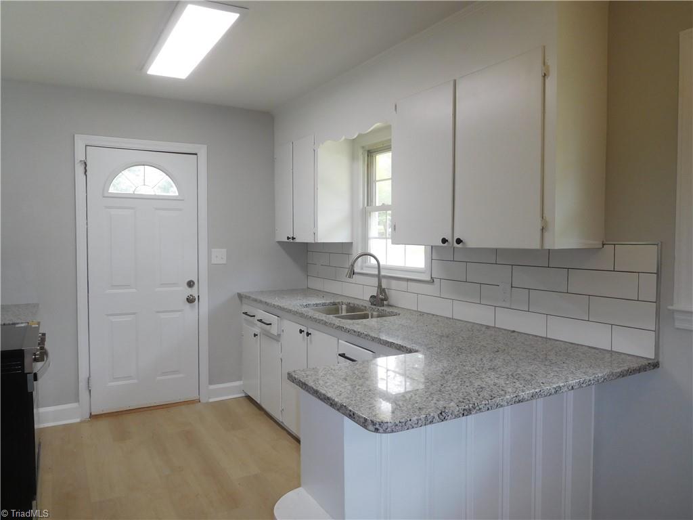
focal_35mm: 25
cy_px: 260
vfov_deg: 54.9
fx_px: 500
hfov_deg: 69.4
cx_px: 346
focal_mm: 4.5
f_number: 3.4
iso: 125
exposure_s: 1/60
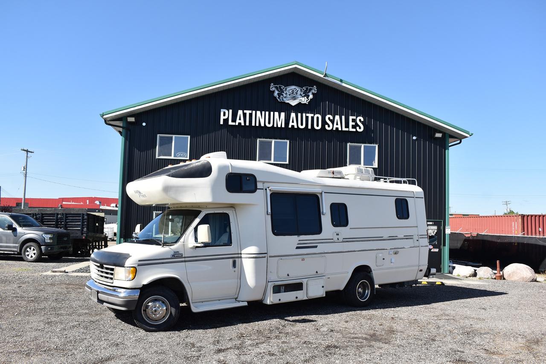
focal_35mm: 32
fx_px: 478
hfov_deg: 59.5
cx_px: 273
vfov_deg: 41.7
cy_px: 182
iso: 200
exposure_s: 1/500
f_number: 8
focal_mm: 21
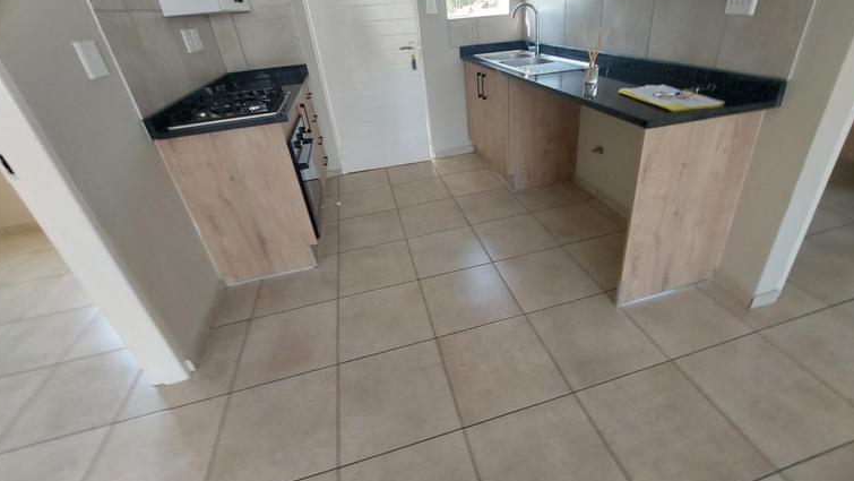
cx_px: 435
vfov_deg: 70.3
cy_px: 213
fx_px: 340
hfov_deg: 103.0
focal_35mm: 15
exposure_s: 1/50
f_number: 2.2
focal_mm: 1.74
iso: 50
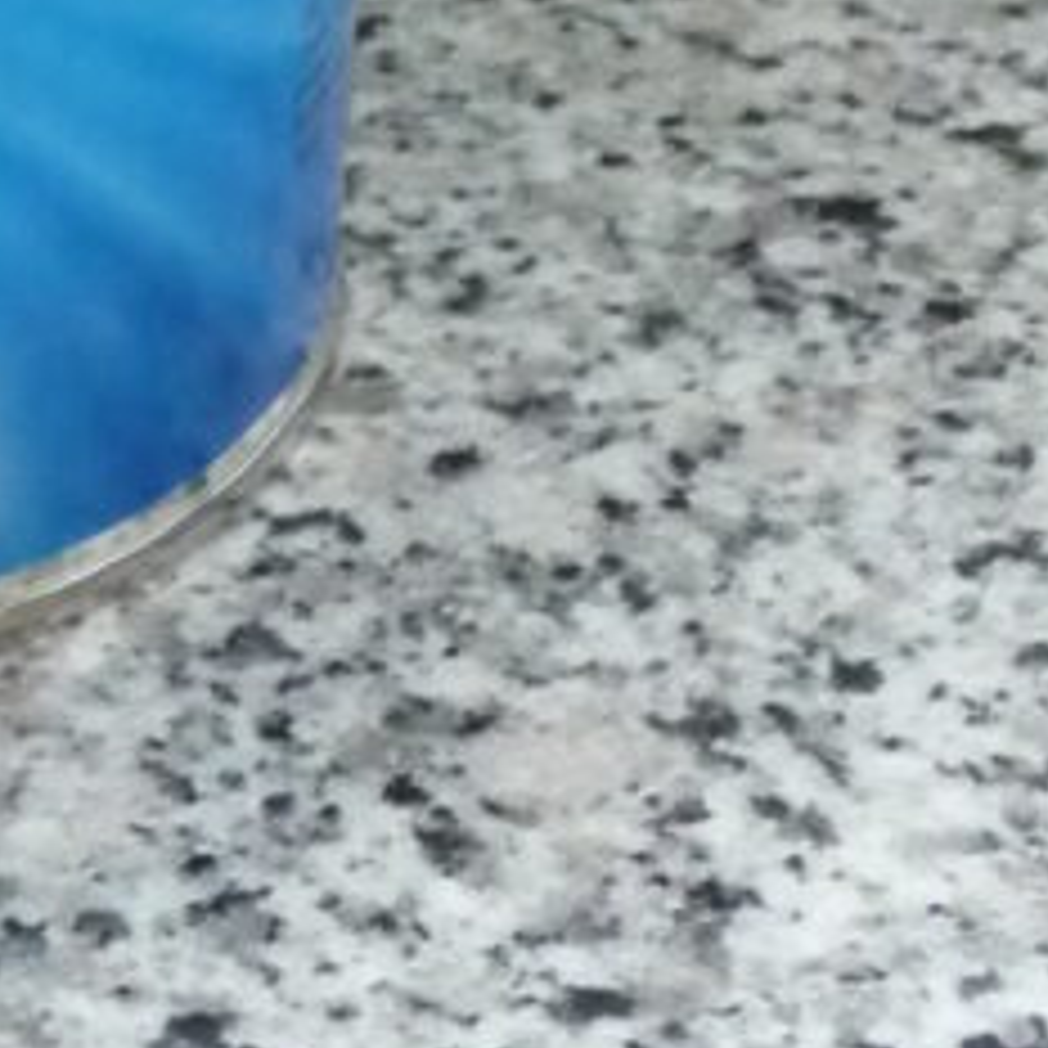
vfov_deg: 12.1
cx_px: -452
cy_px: -895
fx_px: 4521
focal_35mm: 132
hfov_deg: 12.6
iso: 400
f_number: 3.3
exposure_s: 1/20
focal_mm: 4.7
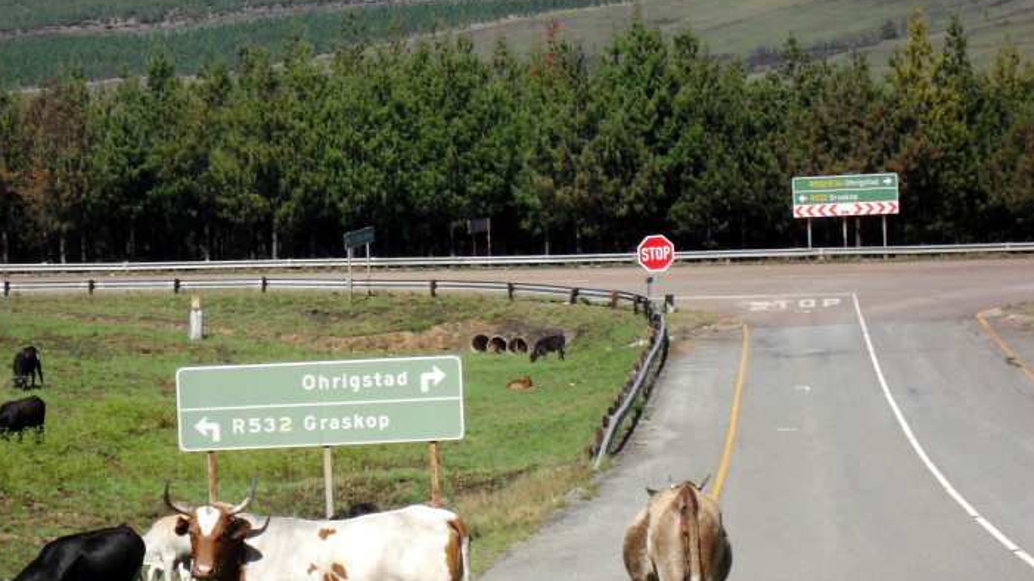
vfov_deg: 6.3
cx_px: 317
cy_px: 501
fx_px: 5236
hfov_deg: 11.3
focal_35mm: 191
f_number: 5.8
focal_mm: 21.5
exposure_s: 1/350
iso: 80
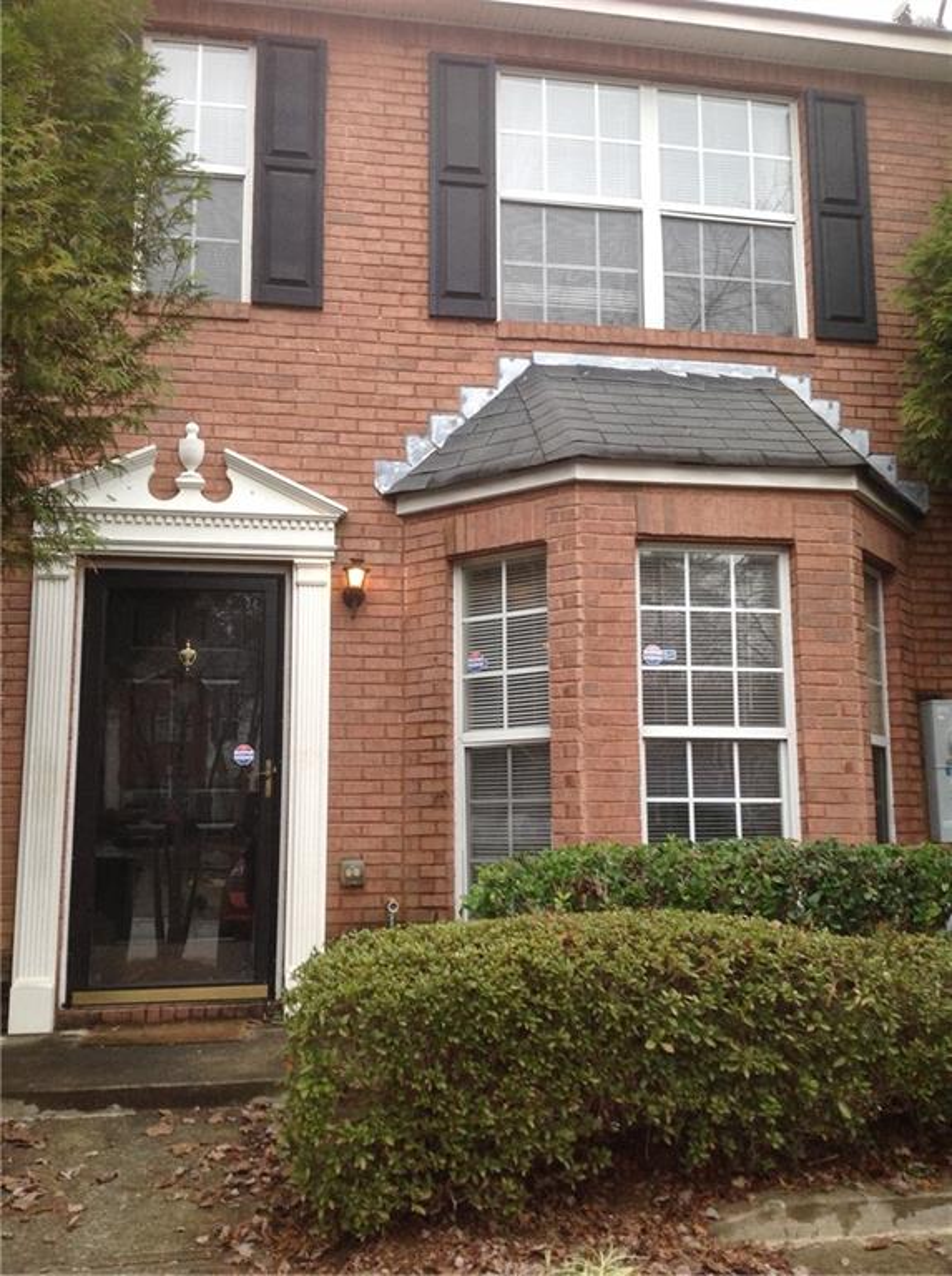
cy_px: 638
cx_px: 476
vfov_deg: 52.7
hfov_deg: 40.6
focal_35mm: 35
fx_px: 1288
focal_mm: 4.28
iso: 100
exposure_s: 1/120
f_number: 2.4
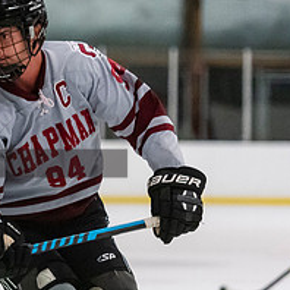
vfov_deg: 4.5
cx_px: 18
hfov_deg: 4.5
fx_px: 3668
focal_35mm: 387
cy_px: 243
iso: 3200
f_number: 2.8
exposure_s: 1/1000
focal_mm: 122
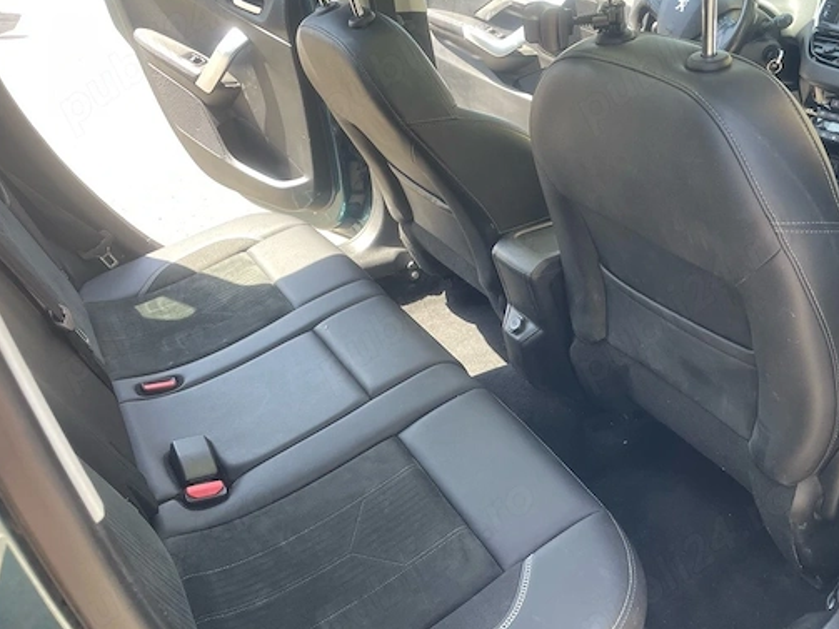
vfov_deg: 45.4
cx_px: 492
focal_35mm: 31
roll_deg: -0.5
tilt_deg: -31.5
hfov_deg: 58.0
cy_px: 312
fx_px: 751
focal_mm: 4.2
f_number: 1.6
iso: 40
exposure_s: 1/121
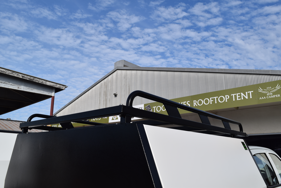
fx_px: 211
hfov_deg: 67.4
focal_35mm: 27
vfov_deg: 47.9
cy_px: 94
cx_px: 140
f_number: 10
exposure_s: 1/400
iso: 200
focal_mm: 18
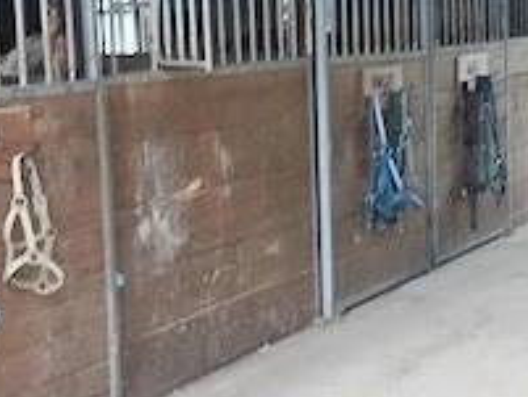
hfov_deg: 21.9
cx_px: 341
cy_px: 208
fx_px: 1358
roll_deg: +2.5
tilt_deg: -9.6
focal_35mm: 89
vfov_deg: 16.6
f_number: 1.8
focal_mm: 3.99
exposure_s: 1/120
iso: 50
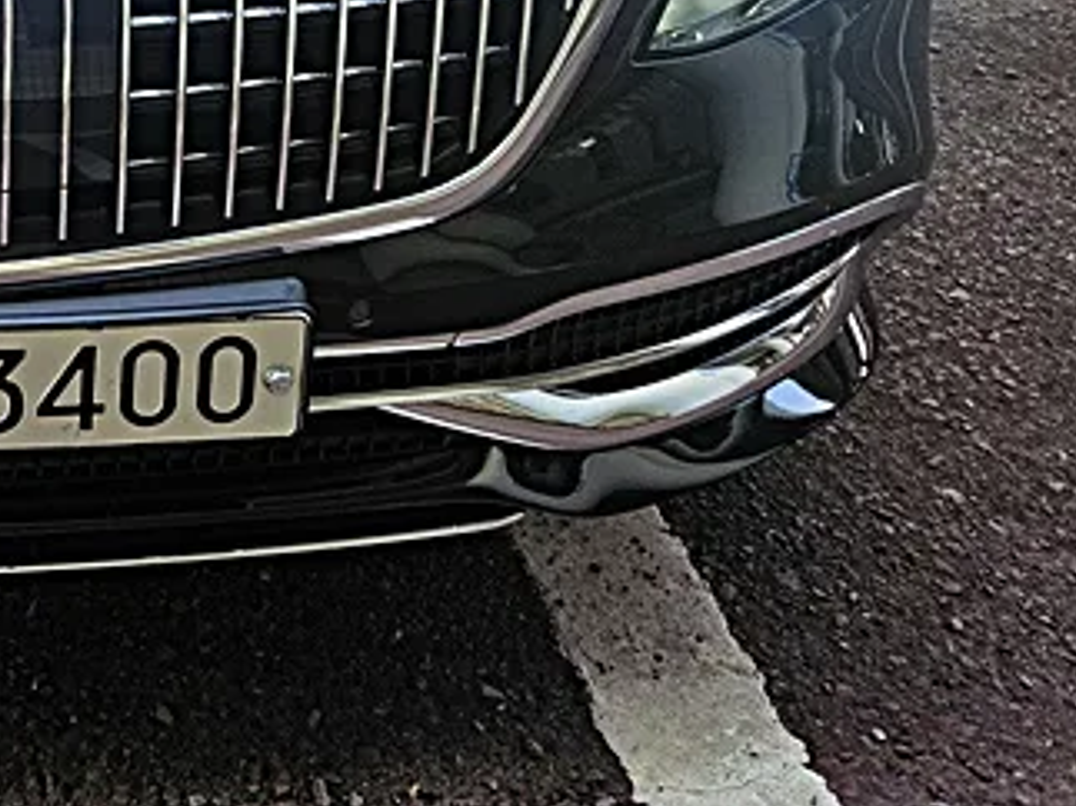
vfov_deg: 23.2
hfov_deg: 30.5
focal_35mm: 57
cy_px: -190
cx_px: -80
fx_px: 1771
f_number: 1.8
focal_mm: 5.4
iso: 50
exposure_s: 1/180
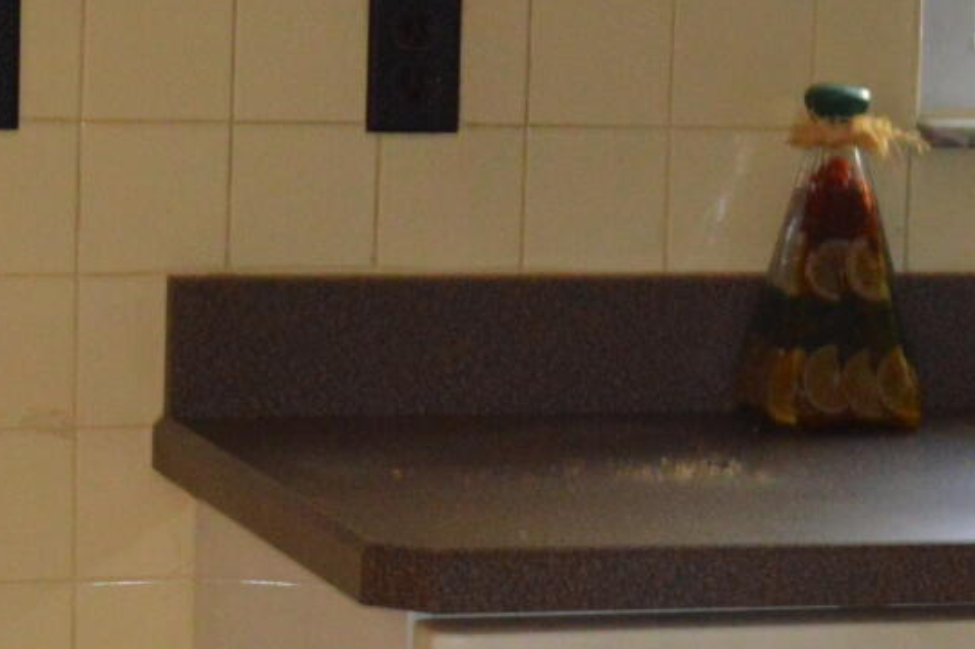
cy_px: 237
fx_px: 4980
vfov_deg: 7.5
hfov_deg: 11.1
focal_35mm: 184
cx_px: 870
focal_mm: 22
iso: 800
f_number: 4
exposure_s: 1/60
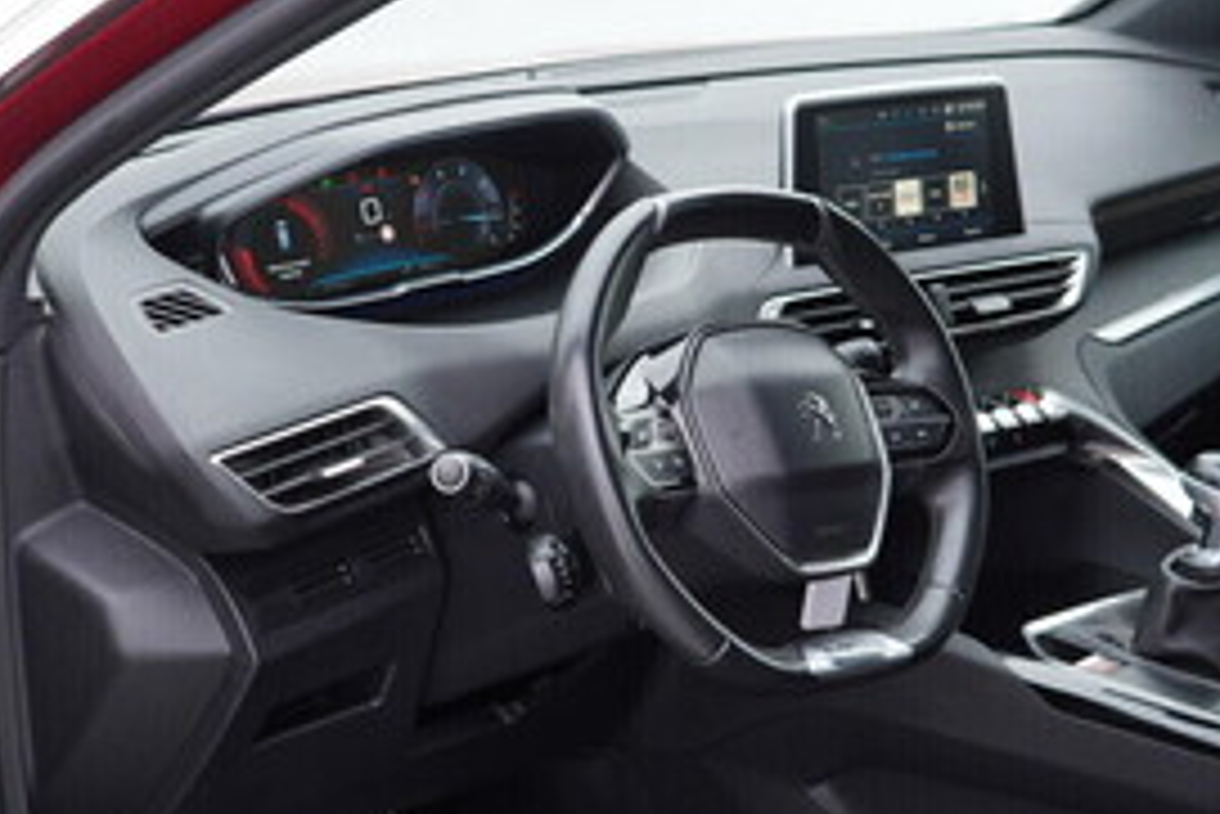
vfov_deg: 18.6
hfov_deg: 27.7
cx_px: 554
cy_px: 627
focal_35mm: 73
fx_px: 2475
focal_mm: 24
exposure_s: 1/40
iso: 125
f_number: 2.8
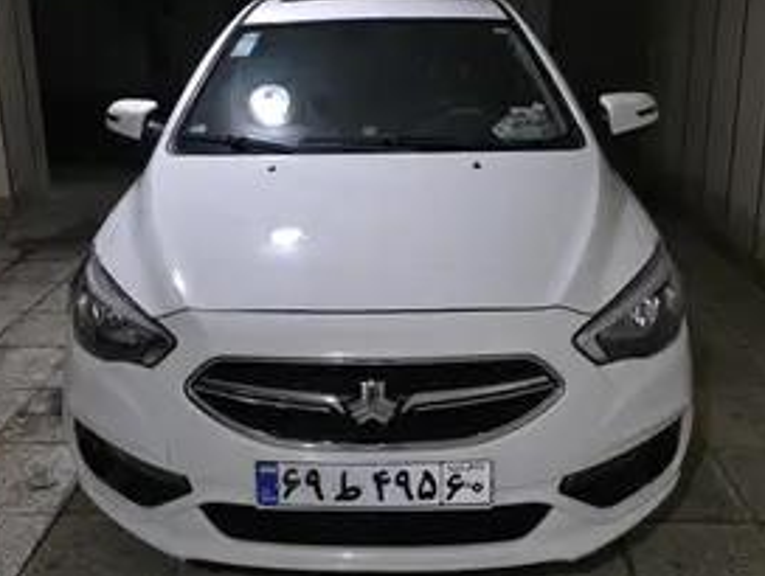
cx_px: 368
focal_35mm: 38
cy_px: 216
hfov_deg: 48.9
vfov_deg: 37.6
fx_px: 841
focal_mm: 6.3
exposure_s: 1/100
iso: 2000
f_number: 1.7
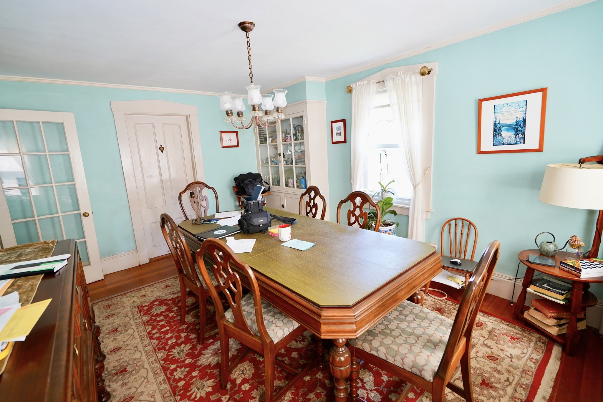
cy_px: 201
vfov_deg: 73.7
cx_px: 302
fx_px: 268
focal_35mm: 16
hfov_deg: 96.7
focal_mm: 16
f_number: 4
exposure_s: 1/60
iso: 800
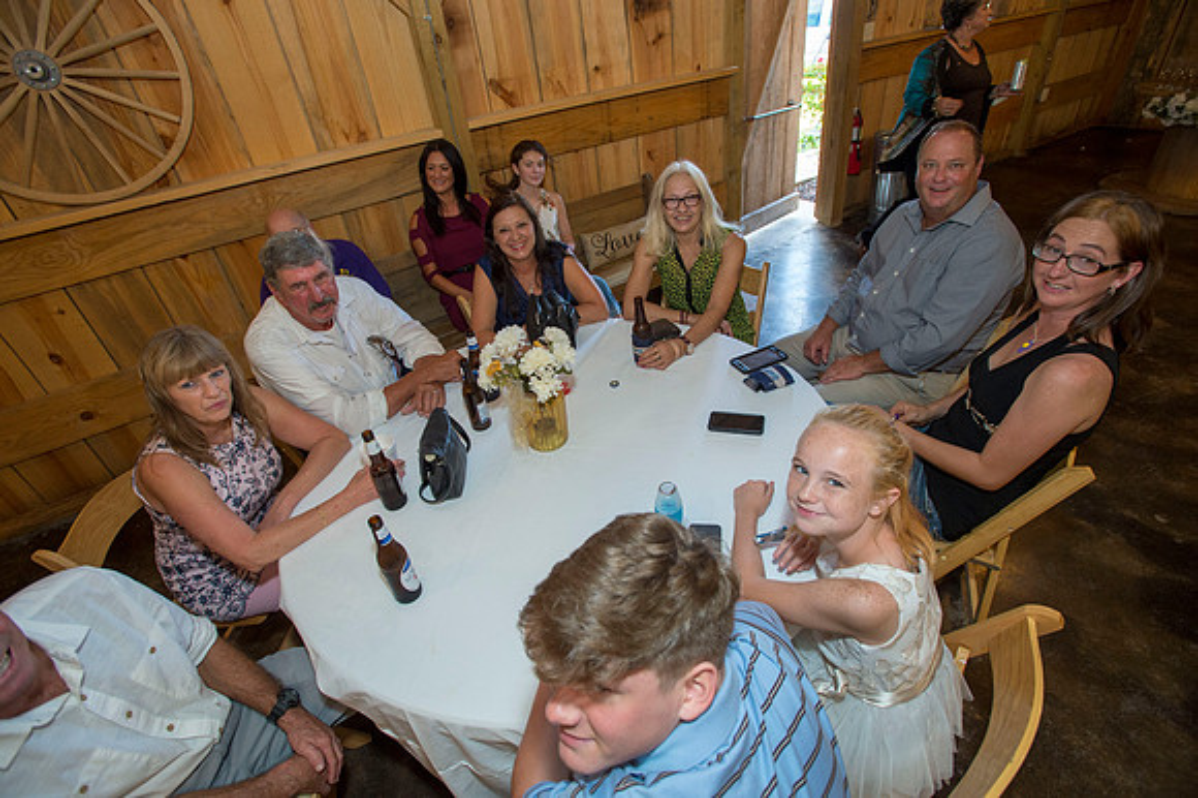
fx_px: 565
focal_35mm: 17
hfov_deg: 93.3
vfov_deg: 70.4
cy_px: 399
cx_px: 599
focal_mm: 17
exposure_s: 1/125
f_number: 4.5
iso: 1600
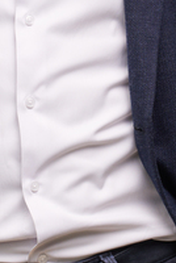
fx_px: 2558
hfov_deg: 3.9
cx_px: 2
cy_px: -9
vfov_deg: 5.9
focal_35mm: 350
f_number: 9
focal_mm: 83
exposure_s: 1/160
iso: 100
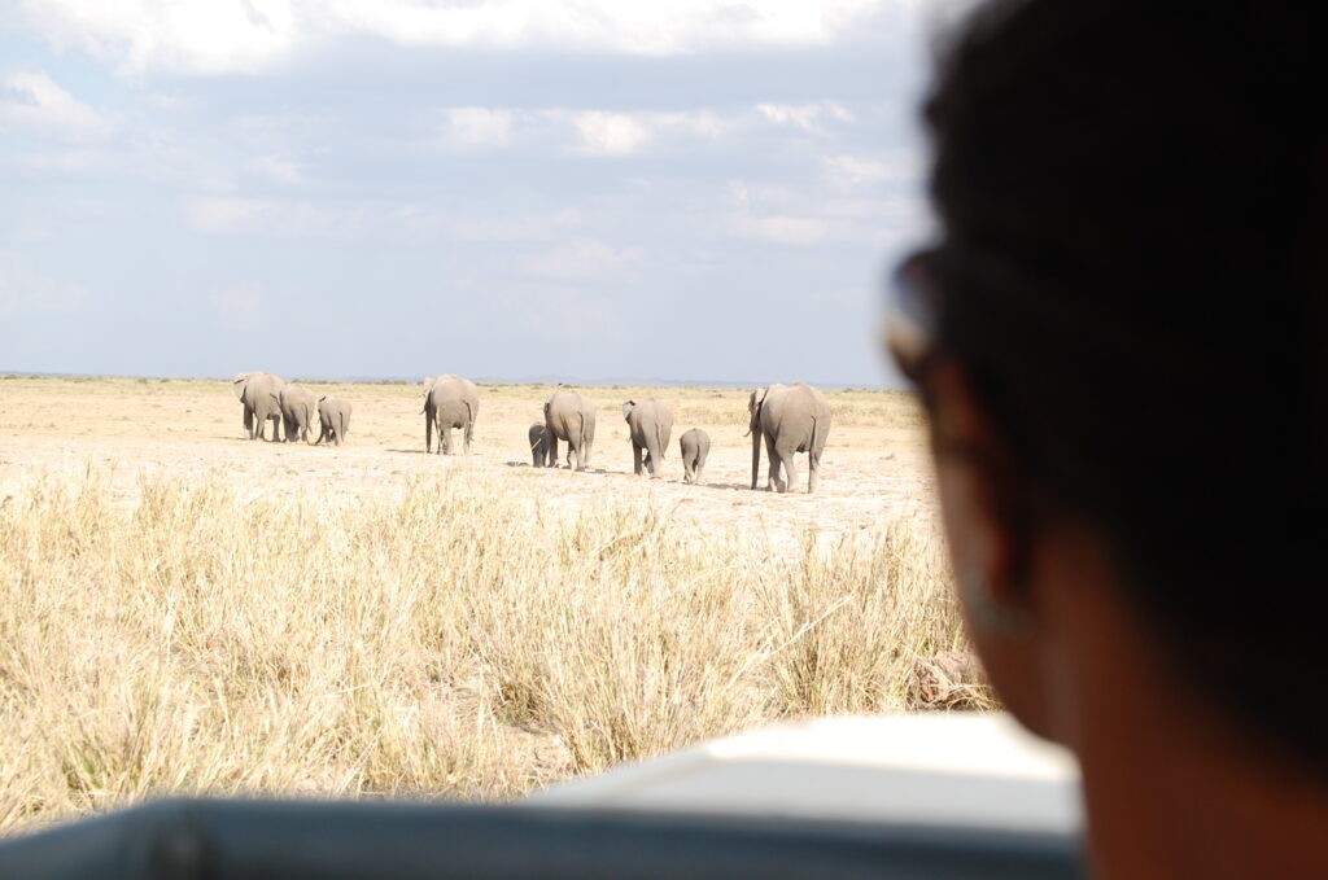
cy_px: 440
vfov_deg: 16.5
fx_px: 3038
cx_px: 664
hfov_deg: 24.7
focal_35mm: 82
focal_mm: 55
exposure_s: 1/320
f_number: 9
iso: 200
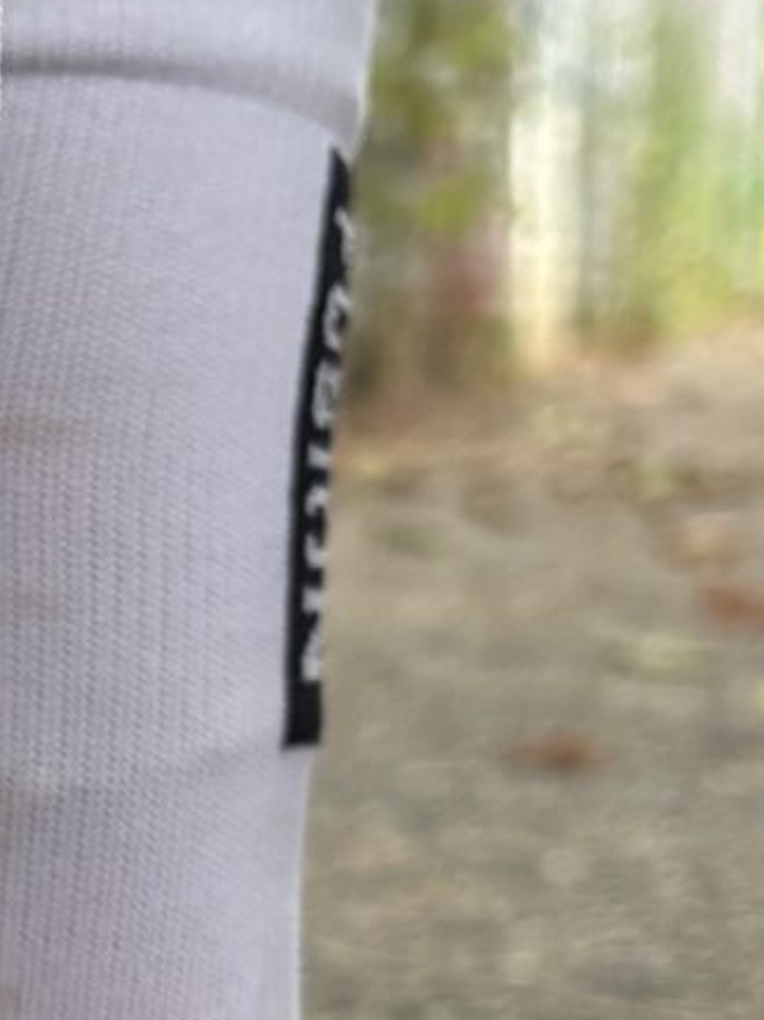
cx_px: -548
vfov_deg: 12.6
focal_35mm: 153
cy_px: 1205
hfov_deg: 9.3
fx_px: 4505
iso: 50
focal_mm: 5.96
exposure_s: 1/338
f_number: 1.6
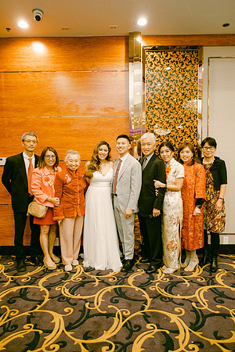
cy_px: 176
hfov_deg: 53.1
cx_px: 118
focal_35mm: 24
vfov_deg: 73.7
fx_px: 235
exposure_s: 1/125
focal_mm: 16
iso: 800
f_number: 2.8
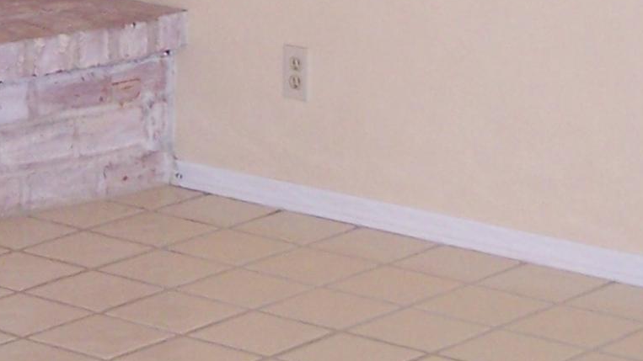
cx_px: 3
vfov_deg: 7.2
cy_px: -183
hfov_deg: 12.7
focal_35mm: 167
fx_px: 2847
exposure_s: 1/60
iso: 140
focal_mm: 8
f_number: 2.8
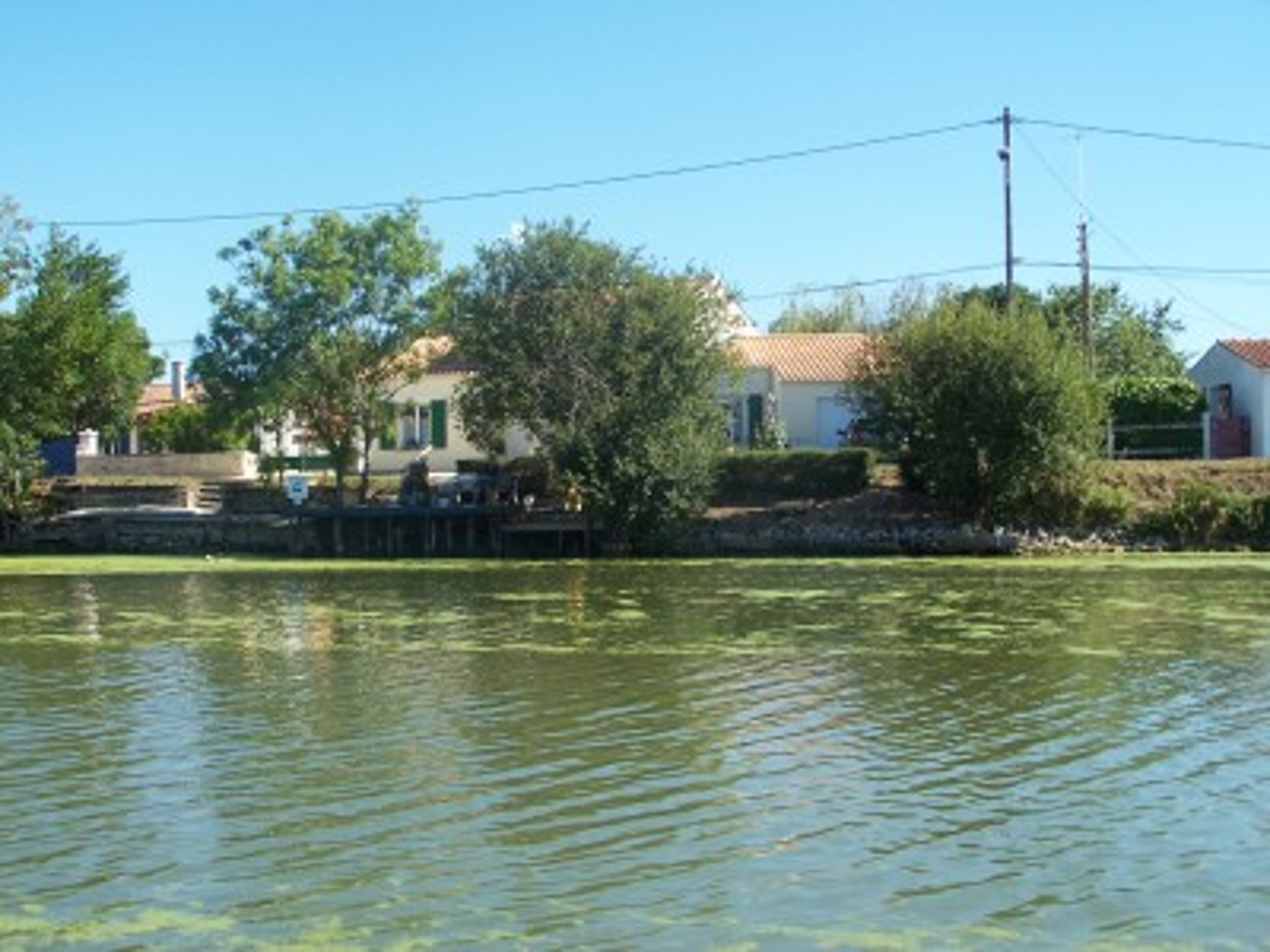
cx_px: 635
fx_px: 2055
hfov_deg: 34.3
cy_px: 476
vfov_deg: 26.1
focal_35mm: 56
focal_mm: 9.3
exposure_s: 1/750
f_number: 3.2
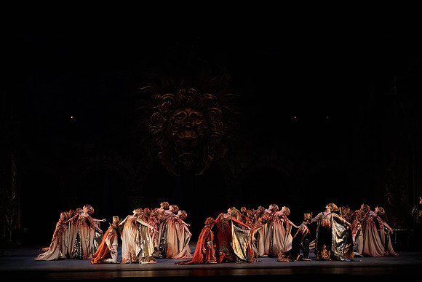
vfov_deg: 13.7
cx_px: 211
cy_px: 141
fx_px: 1172
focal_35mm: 100
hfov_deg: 20.4
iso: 6400
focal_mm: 100
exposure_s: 1/320
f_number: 6.3
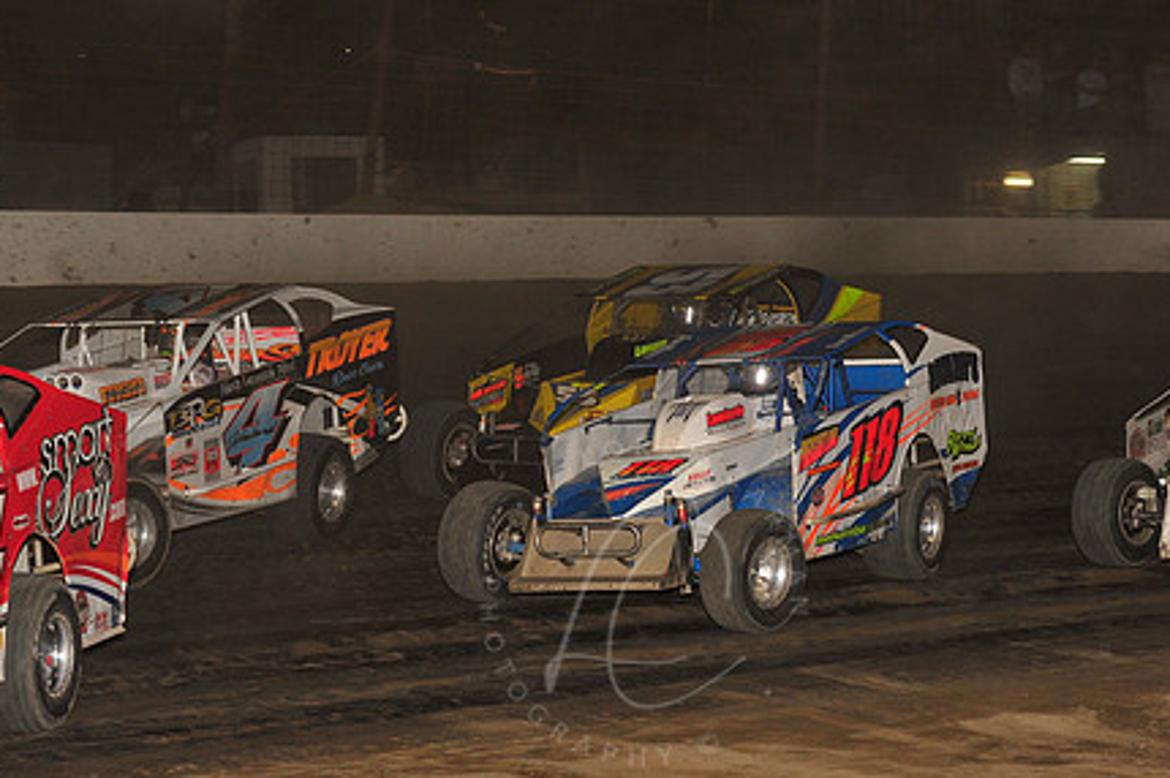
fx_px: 3507
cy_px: 351
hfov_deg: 18.9
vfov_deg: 12.7
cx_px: 642
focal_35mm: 108
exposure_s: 1/320
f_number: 6.3
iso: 800
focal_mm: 80
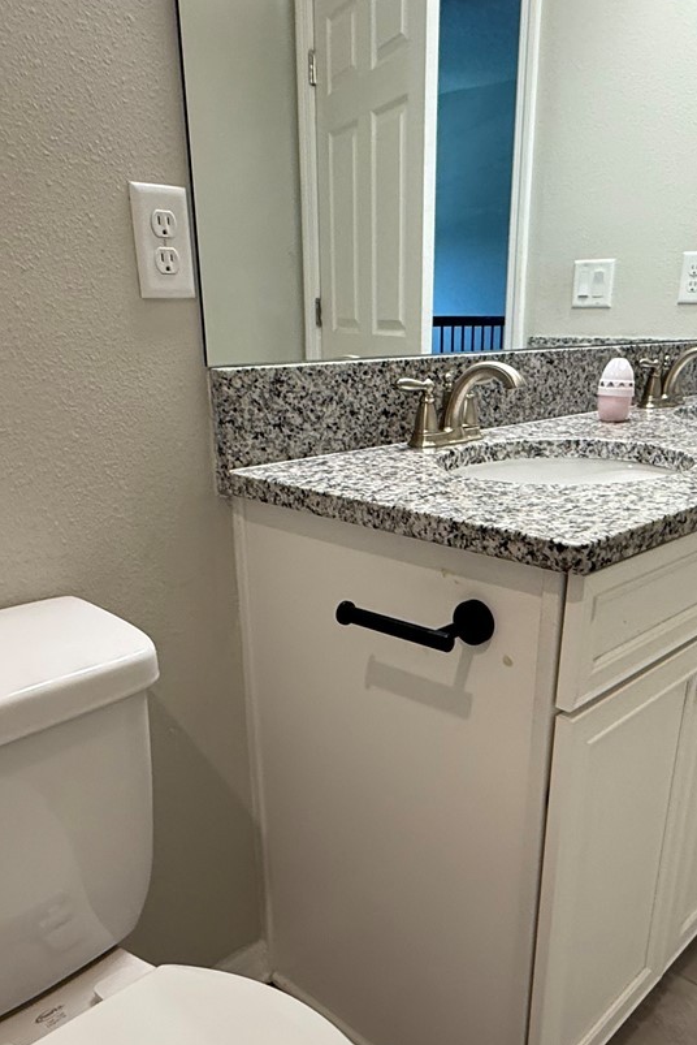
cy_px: 652
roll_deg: -0.6
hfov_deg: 44.9
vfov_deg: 62.8
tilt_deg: -20.2
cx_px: 394
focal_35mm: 29
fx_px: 841
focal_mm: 2.22
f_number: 2.2
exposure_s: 1/120
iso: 200
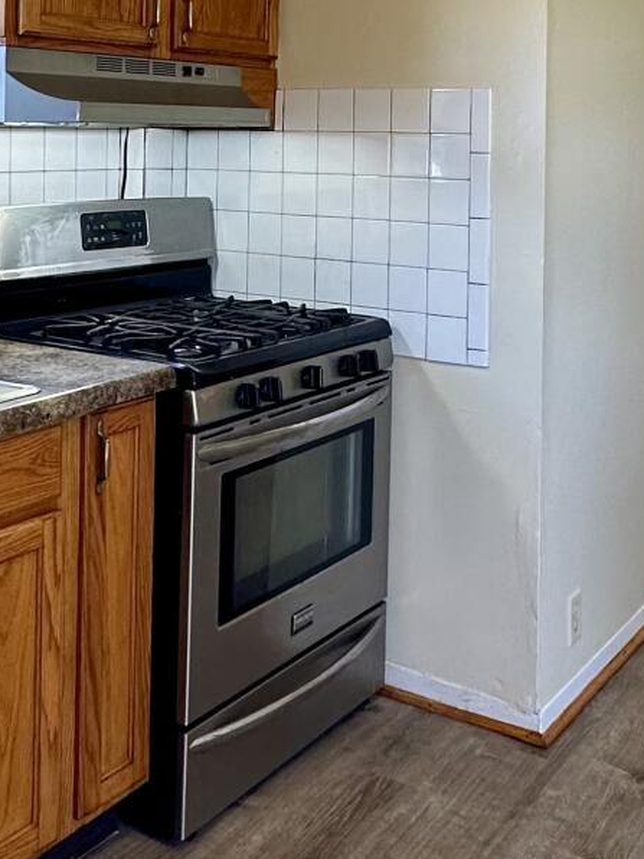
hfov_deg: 30.9
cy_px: 115
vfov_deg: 38.2
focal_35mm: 47
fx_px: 1166
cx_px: 337
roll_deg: -1.6
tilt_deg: +1.9
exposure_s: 1/120
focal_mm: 2.22
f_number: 2.2
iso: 200
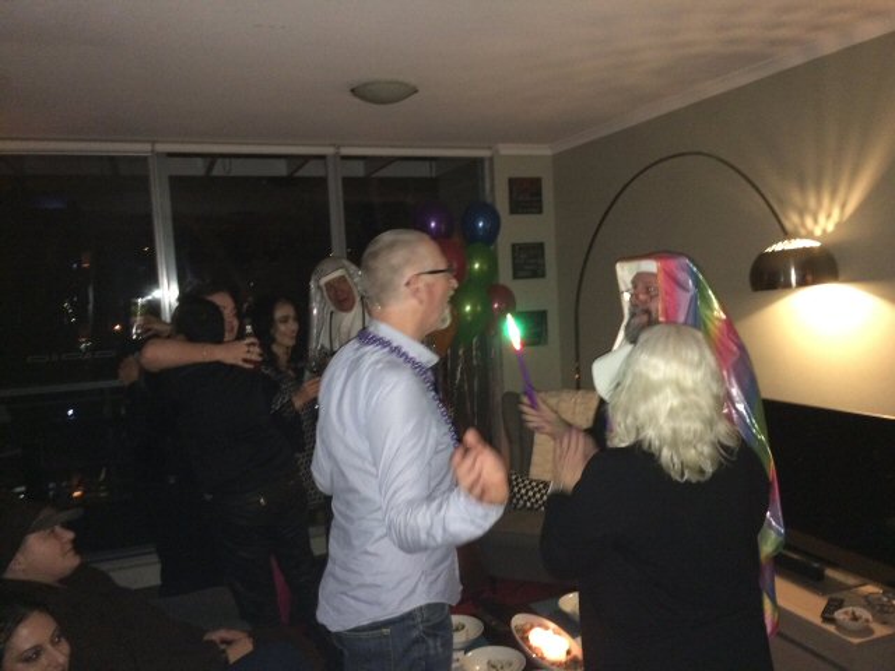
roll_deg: +2.3
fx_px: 750
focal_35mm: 29
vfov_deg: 48.2
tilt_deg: -3.4
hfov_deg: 61.7
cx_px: 448
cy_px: 336
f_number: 2.2
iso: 400
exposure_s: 1/16
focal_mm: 4.15
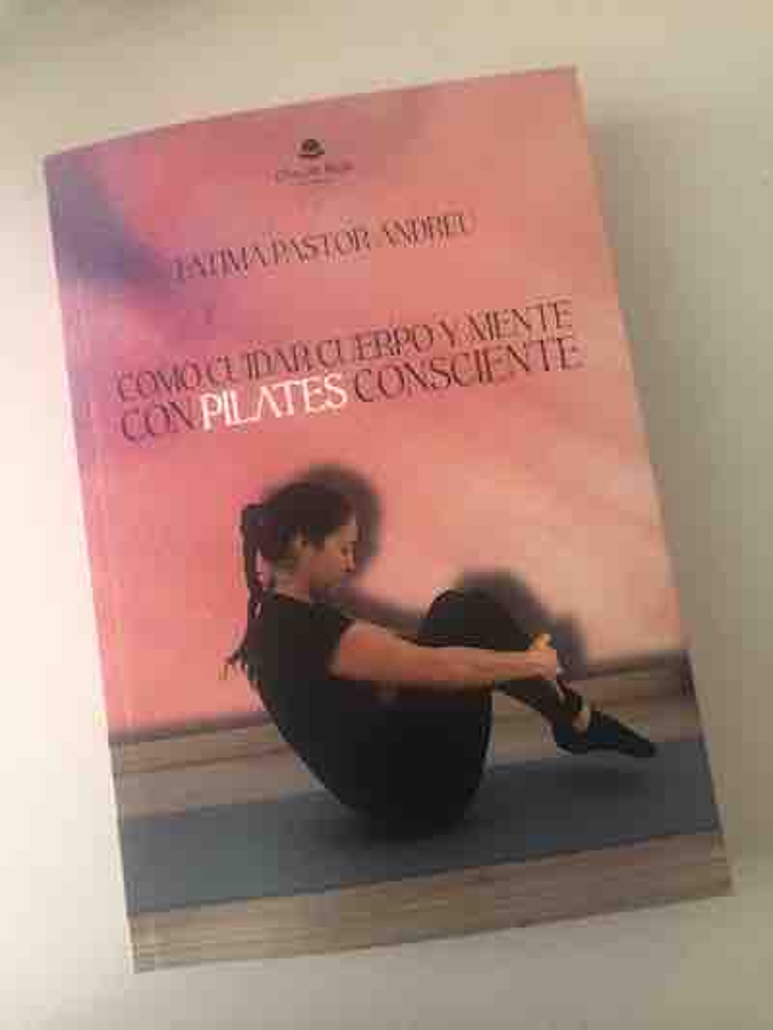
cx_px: 386
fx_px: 833
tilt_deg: -84.0
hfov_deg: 49.8
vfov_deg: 63.4
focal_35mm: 28
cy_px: 515
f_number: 1.8
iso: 100
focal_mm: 4
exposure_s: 1/8
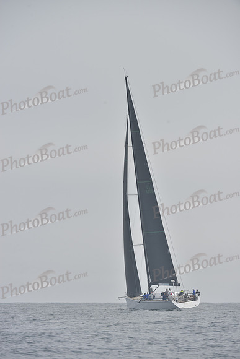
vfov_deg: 7.4
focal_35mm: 280
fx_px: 2798
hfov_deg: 4.9
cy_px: 180
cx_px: 120
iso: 280
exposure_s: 1/1000
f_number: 9
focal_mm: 280
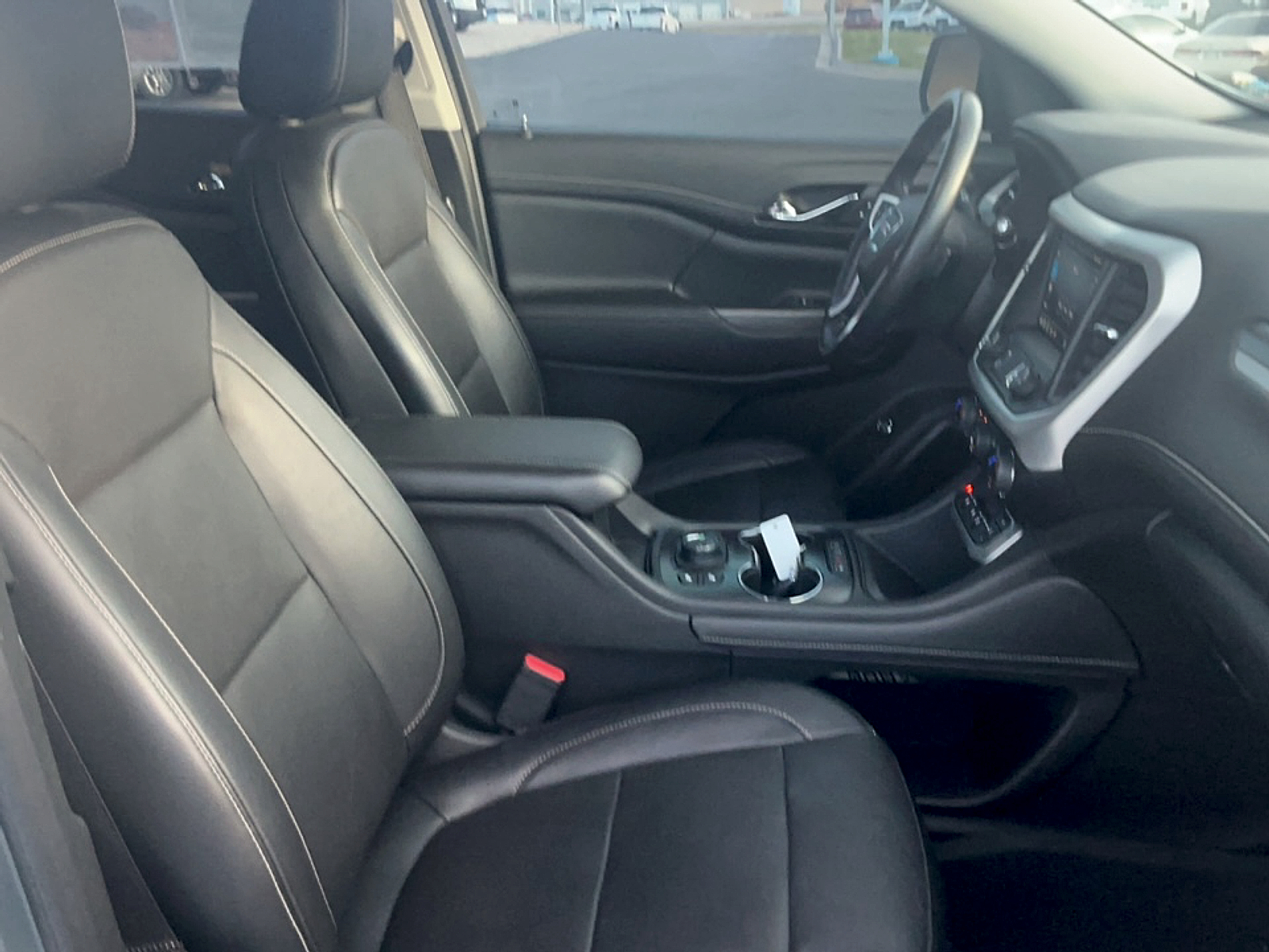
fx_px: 1100
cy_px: 476
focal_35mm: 30
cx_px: 634
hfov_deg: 60.0
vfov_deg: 46.8
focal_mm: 3
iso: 125
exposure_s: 1/60
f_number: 1.8
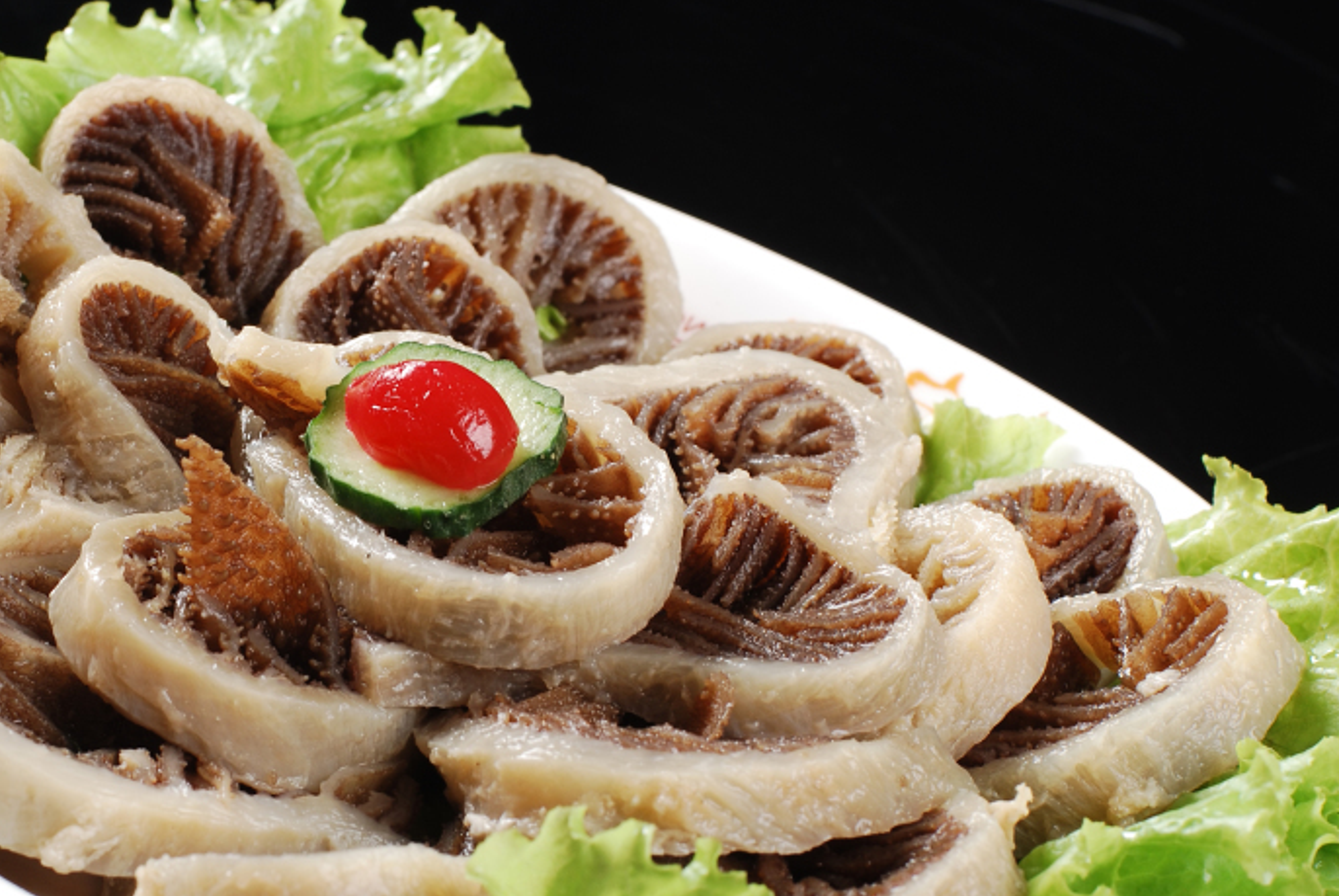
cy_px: 520
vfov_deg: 12.3
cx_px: 486
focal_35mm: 112
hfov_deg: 18.2
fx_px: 4170
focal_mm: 50
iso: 100
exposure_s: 1/125
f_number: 10
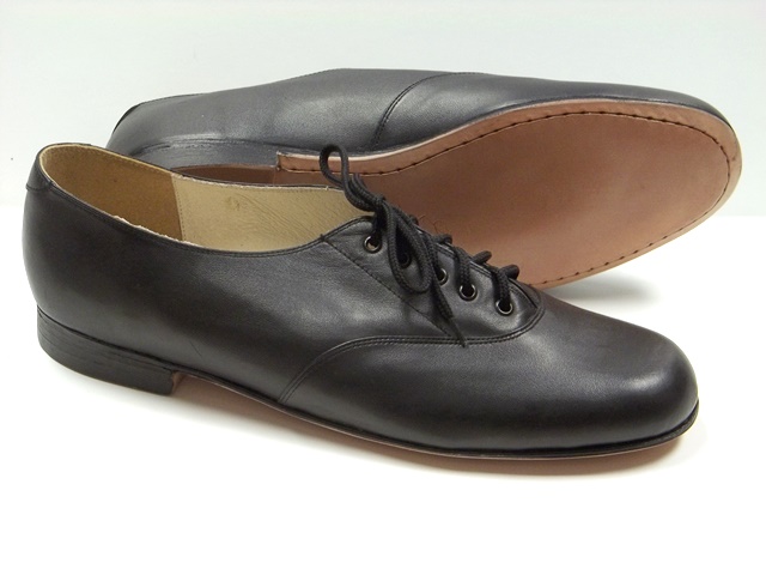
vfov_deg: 17.2
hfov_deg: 22.8
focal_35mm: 86
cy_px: 288
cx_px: 383
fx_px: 1903
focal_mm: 15.4
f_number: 4.5
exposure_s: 1/25
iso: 160
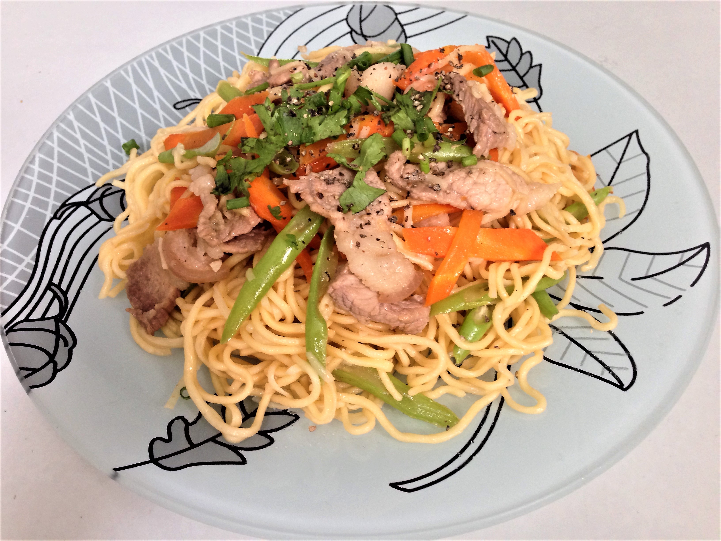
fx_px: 687
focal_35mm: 33
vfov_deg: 42.9
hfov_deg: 55.4
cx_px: 360
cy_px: 270
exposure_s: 1/20
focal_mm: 4.12
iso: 125
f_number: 2.4
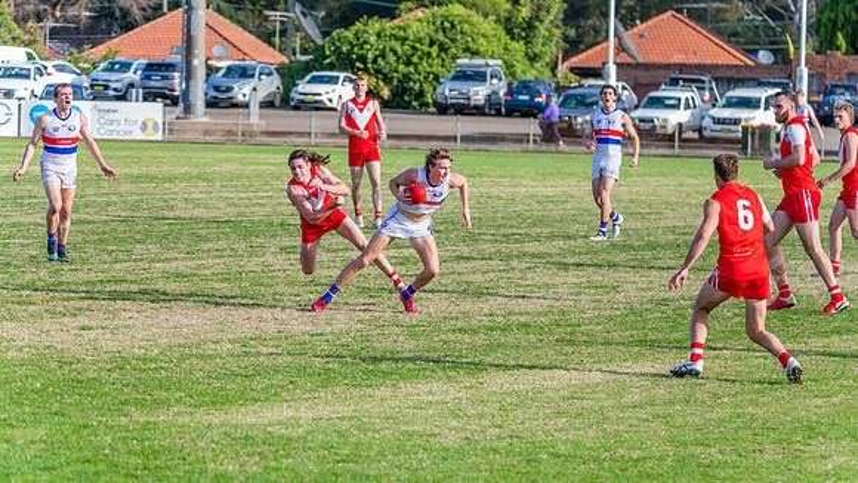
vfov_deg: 5.8
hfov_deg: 10.3
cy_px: 260
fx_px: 4765
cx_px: 429
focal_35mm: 210
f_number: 6.3
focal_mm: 200
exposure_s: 1/1600
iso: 800
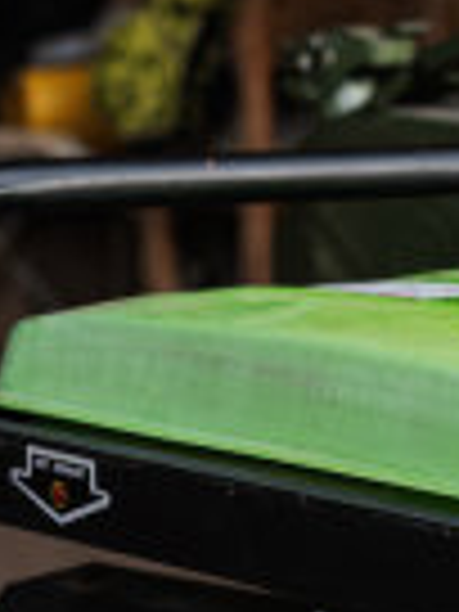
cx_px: 747
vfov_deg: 9.1
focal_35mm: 216
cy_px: 657
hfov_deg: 6.8
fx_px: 3819
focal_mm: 50
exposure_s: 1/13
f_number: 3.5
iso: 250
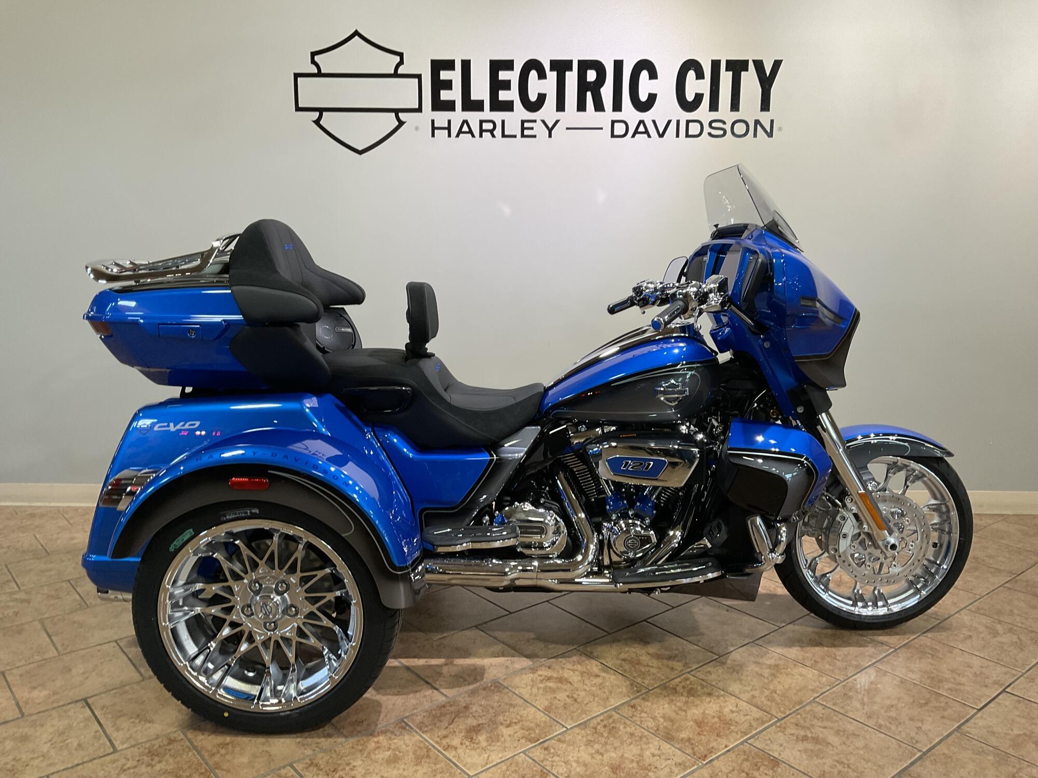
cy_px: 389
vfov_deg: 48.2
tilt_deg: -11.2
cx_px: 519
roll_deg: -0.1
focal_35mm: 29
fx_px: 870
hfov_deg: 61.7
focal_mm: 3
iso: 64
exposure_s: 1/60
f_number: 1.8
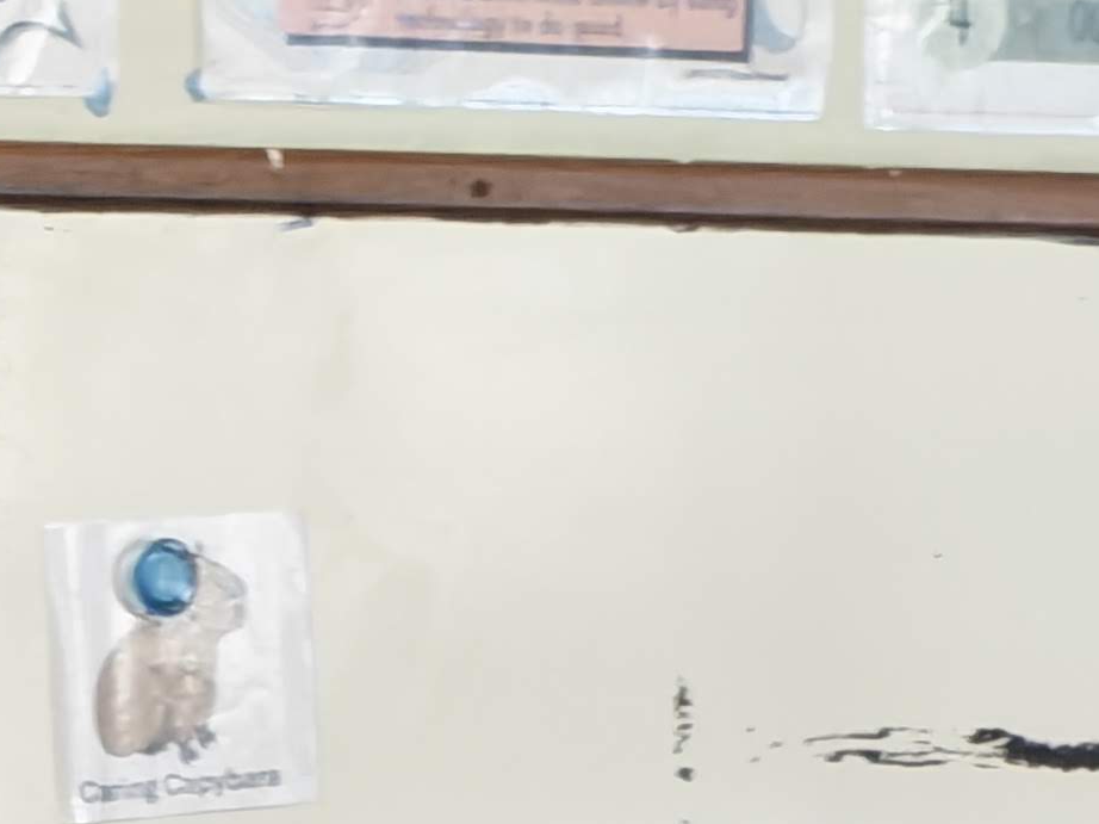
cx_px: -185
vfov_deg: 2.1
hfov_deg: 2.8
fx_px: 22567
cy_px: 1402
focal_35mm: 711
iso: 500
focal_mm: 12.18
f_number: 2.85
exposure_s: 1/50
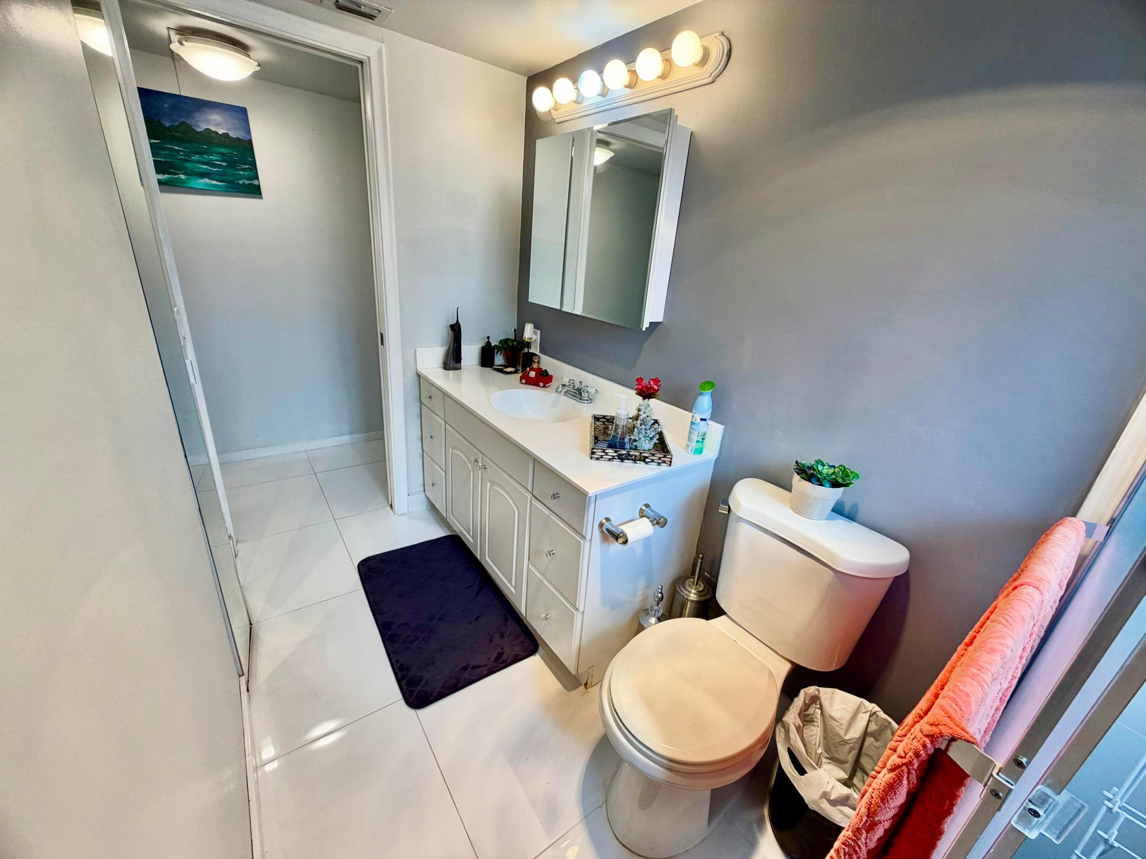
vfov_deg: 85.7
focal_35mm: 14
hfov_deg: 102.1
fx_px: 463
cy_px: 430
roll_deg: -4.8
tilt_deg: -20.8
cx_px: 573
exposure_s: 1/120
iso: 100
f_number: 2.2
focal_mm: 2.22
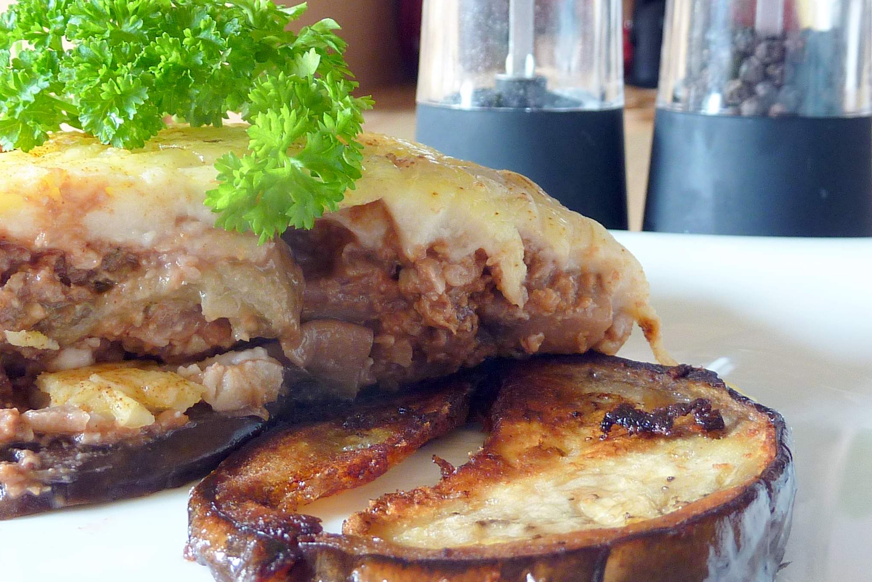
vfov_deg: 23.4
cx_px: 437
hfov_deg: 34.5
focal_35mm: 58
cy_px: 255
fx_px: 1405
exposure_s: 1/30
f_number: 3.4
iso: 100
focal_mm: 5
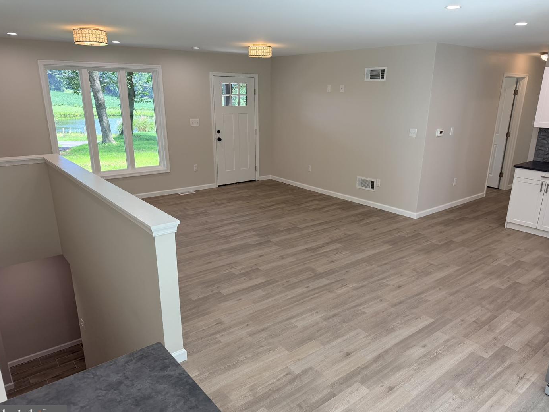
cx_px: 283
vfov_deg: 54.9
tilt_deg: -18.8
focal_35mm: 25
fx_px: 397
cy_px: 213
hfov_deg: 69.4
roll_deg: -0.1
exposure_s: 1/174
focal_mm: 6.76
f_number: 1.78
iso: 100
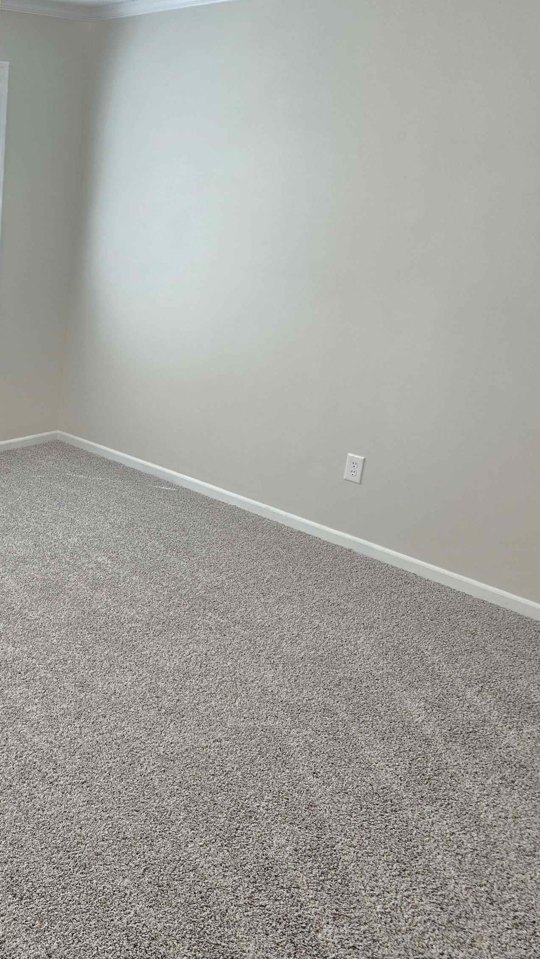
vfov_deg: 58.0
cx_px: -37
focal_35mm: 34
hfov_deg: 31.2
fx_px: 865
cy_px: 473
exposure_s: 1/120
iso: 100
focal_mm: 6.3
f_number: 1.7
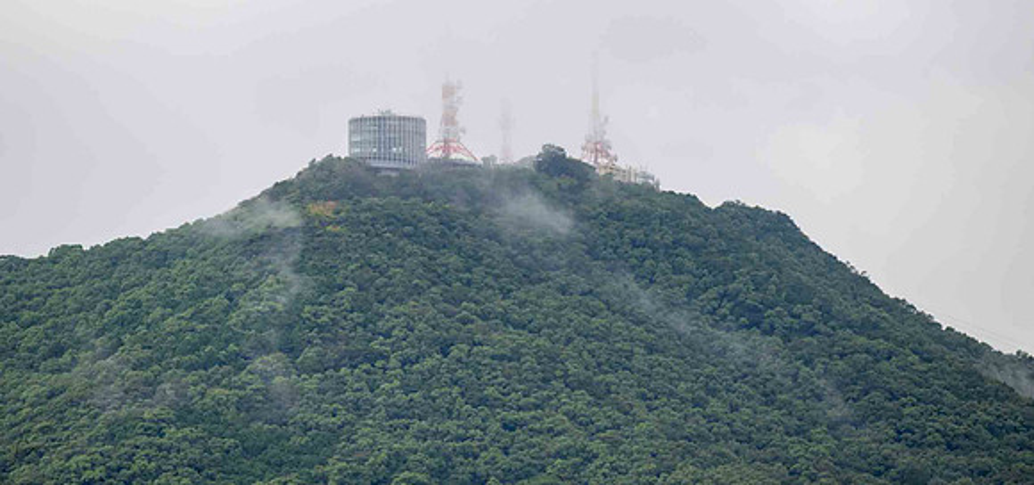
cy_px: 141
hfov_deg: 7.9
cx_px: 517
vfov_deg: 3.7
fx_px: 7466
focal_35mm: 283
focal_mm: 260
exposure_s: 1/1600
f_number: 6.3
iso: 720
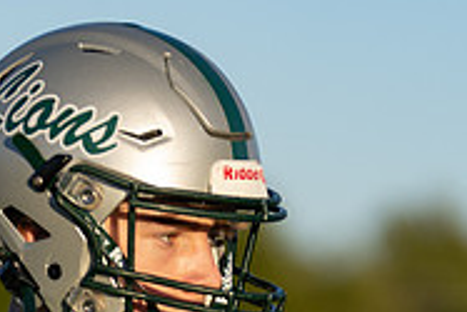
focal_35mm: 444
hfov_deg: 4.6
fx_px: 5764
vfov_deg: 3.1
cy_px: 475
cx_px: 112
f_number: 2.8
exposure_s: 1/1250
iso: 125
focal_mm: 136
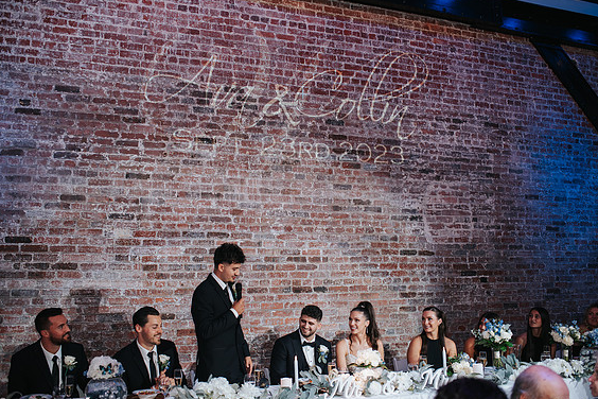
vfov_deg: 36.9
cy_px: 201
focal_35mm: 36
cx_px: 294
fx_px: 598
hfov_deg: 53.1
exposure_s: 1/200
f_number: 2.8
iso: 900
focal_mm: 35
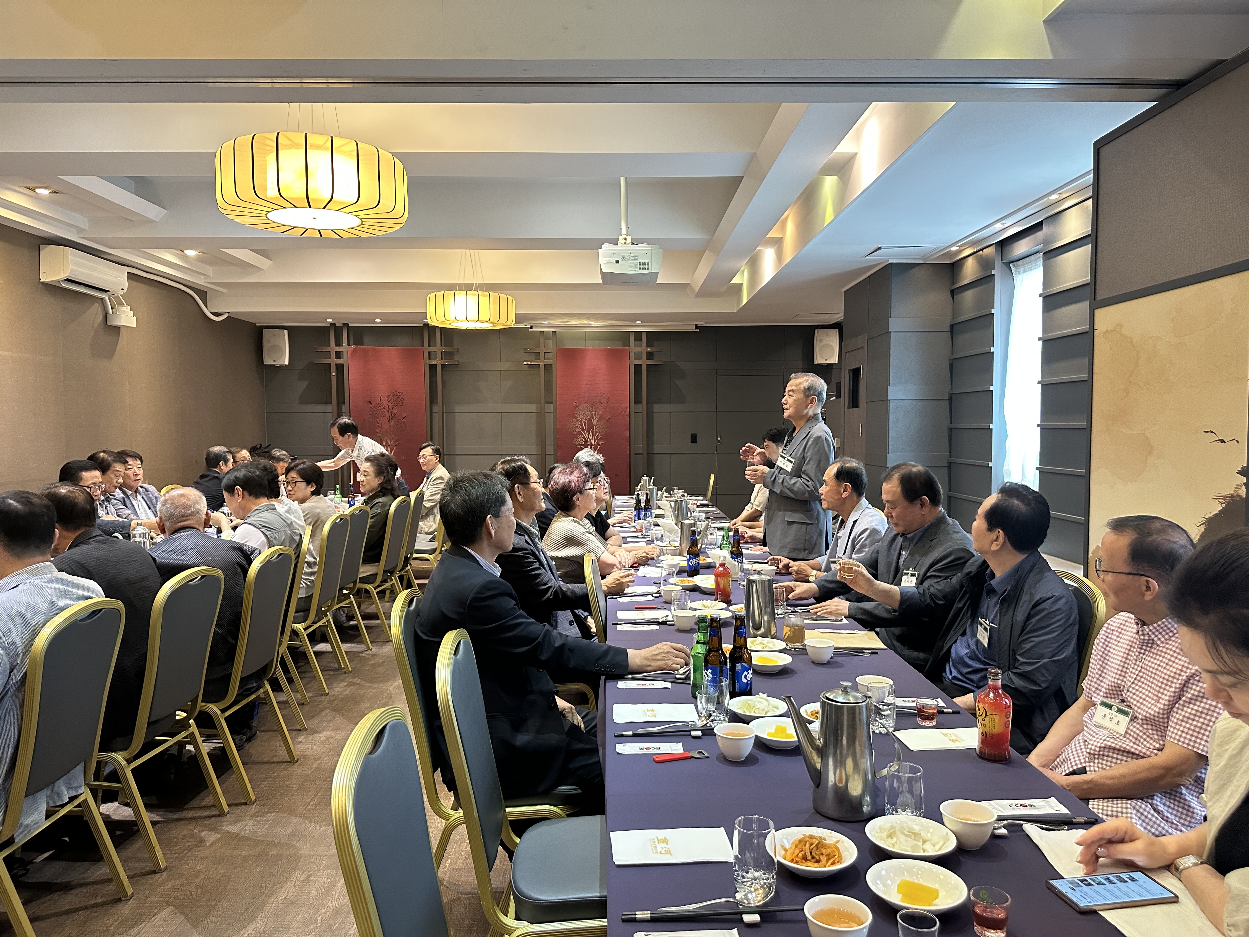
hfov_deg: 71.6
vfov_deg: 56.8
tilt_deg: -2.6
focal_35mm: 24
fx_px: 866
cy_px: 468
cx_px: 624
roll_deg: -0.4
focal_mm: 6.86
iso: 400
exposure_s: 1/60
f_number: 1.78
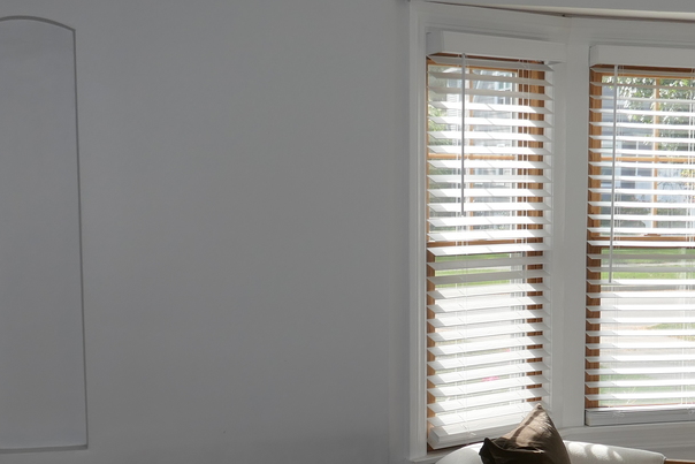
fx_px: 1294
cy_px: 381
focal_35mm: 67
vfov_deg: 20.1
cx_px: 434
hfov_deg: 30.0
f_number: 2.8
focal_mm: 9.1
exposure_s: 1/200
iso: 125
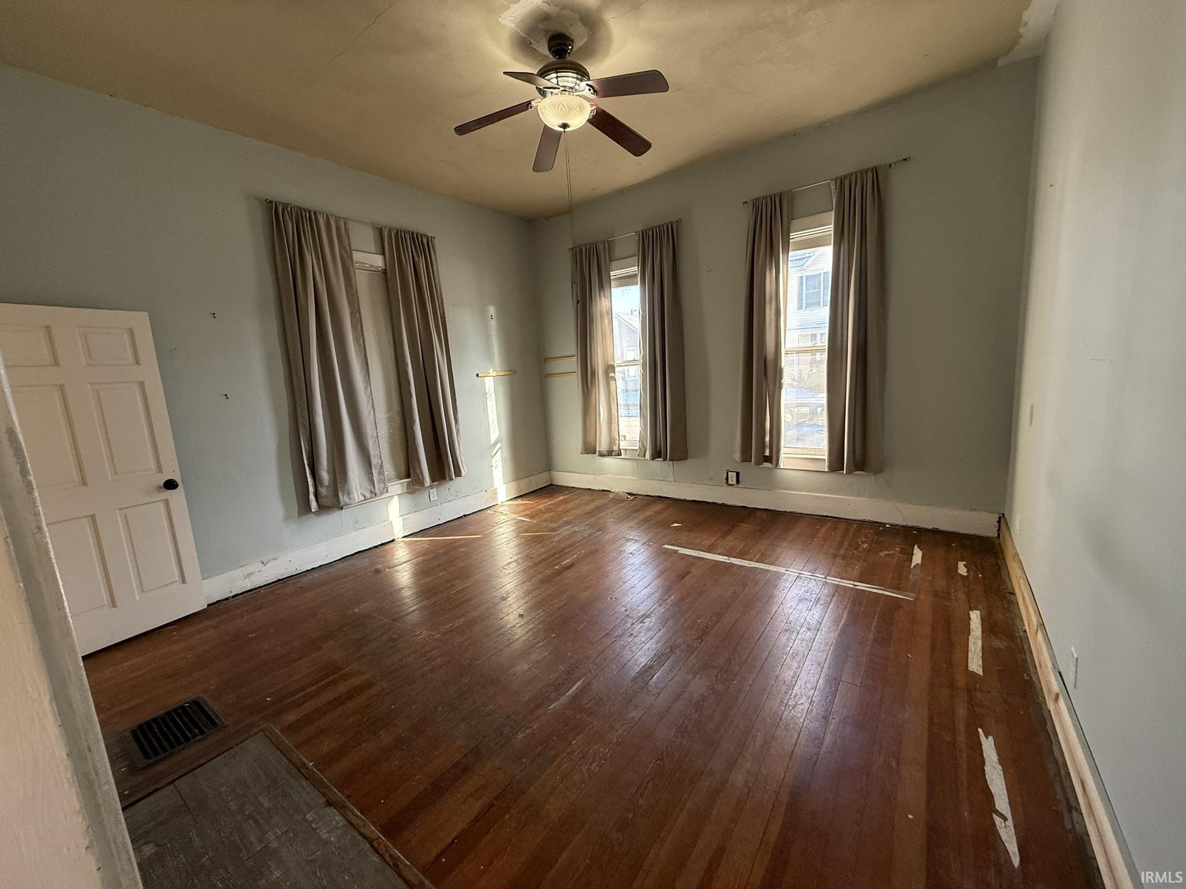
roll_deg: +3.9
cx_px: 593
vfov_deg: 85.7
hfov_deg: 102.1
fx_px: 480
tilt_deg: -9.4
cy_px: 444
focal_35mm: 14
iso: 160
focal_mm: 2.22
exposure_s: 1/99
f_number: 2.2
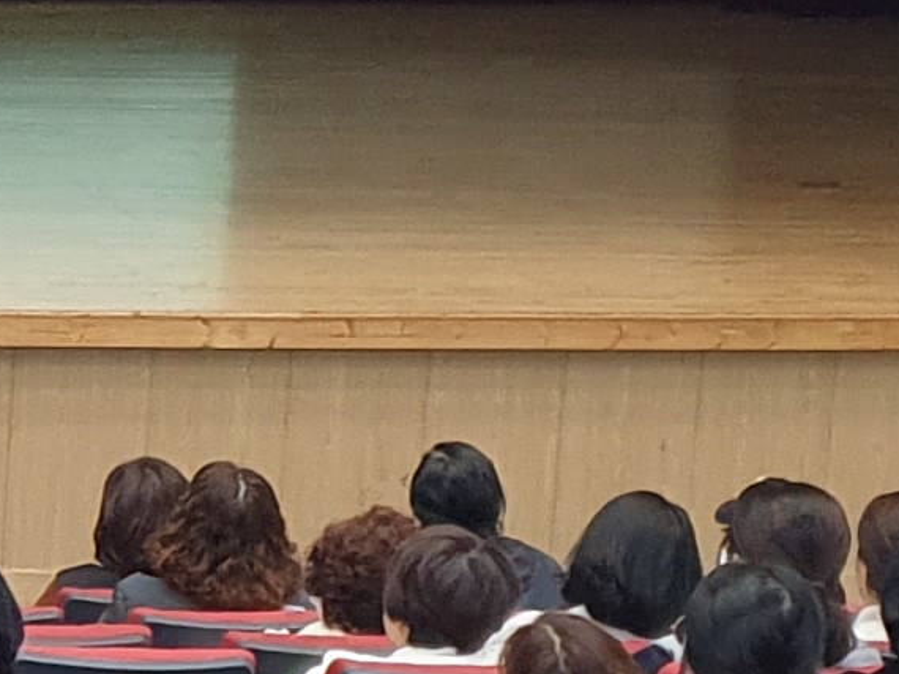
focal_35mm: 184
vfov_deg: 8.1
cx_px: -882
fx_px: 4777
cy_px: 540
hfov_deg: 10.0
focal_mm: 4.32
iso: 200
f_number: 1.5
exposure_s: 1/40
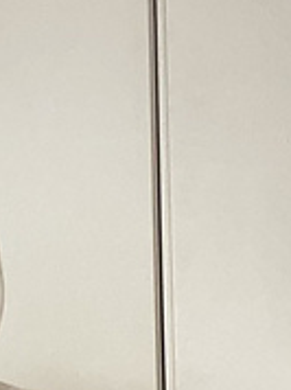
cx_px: -92
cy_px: 581
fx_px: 1213
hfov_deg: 13.2
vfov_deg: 16.6
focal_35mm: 108
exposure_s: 1/60
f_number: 2.2
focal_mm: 2.71
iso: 200
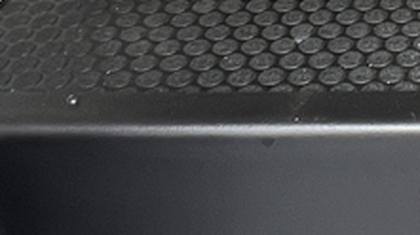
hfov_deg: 24.1
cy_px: -216
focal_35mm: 77
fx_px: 857
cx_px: 549
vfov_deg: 13.6
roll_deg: +2.0
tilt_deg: -19.4
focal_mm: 1.57
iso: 100
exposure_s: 1/99
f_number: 1.8
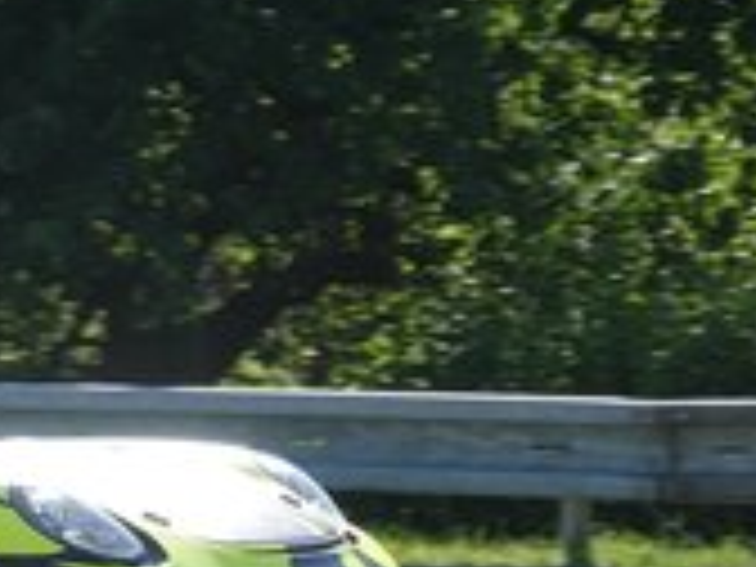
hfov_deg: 5.5
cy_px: 608
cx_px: -171
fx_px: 7797
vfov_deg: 4.2
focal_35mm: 357
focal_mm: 51.14
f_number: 4
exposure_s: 1/800
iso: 160
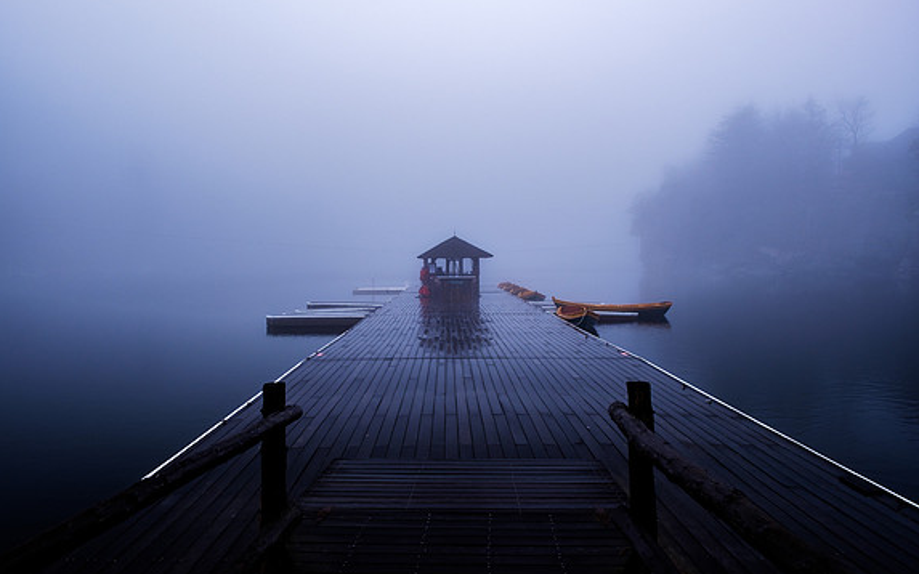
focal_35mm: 26
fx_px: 651
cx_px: 448
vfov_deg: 47.5
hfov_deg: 70.4
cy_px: 314
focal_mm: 16
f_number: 8
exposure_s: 1/90
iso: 200
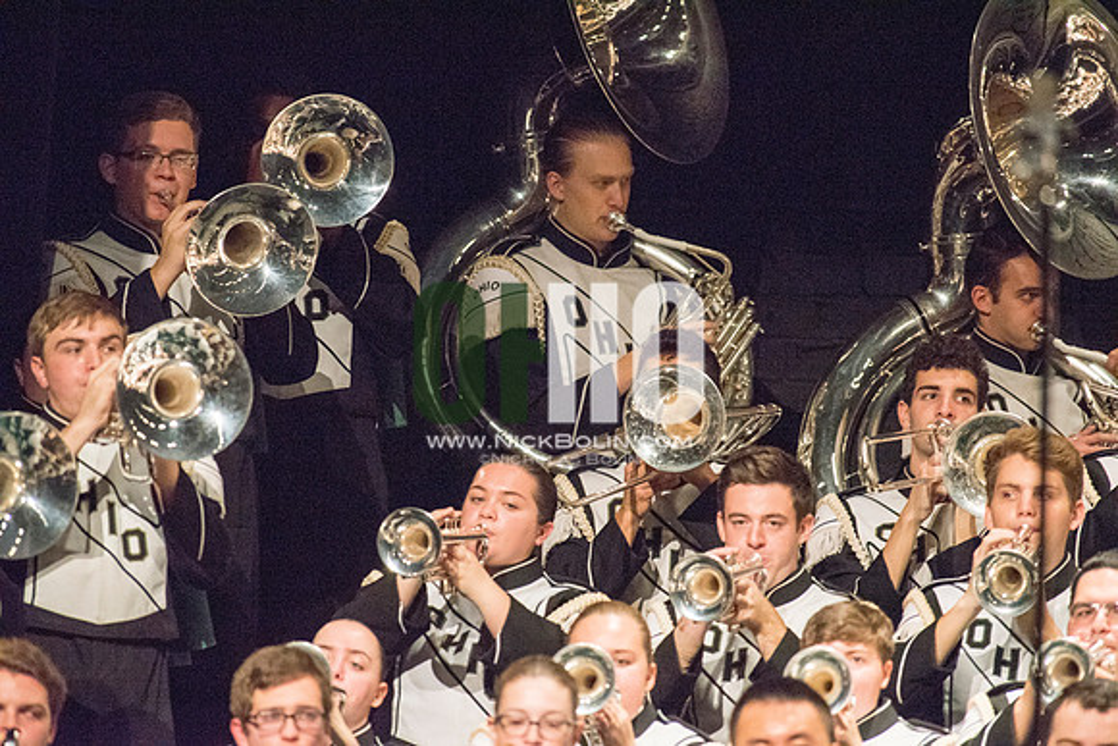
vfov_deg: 2.3
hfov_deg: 3.4
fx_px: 18637
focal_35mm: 600
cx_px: 559
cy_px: 373
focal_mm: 600
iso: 4000
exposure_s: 1/320
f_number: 5.6
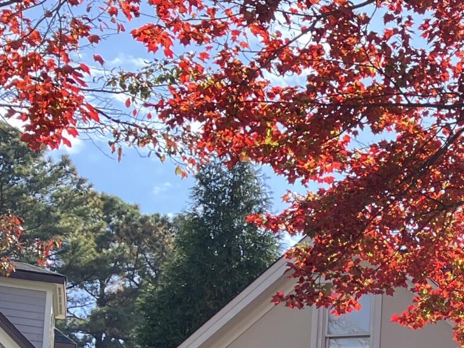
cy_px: 602
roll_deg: -0.4
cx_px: 875
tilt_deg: +6.9
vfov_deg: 12.4
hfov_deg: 15.1
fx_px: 1474
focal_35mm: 110
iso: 32
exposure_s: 1/445
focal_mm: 3.99
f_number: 1.8
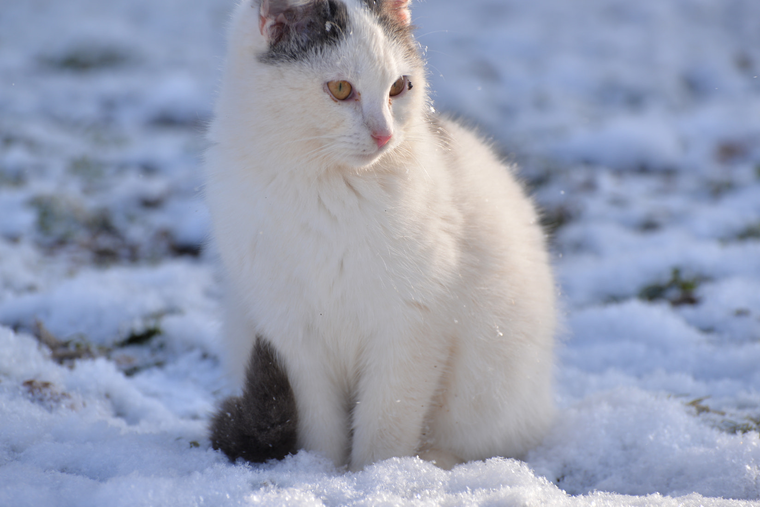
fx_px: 3674
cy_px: 219
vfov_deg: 7.9
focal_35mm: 174
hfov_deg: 11.8
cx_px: 369
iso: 125
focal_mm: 140
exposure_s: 1/640
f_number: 5.6
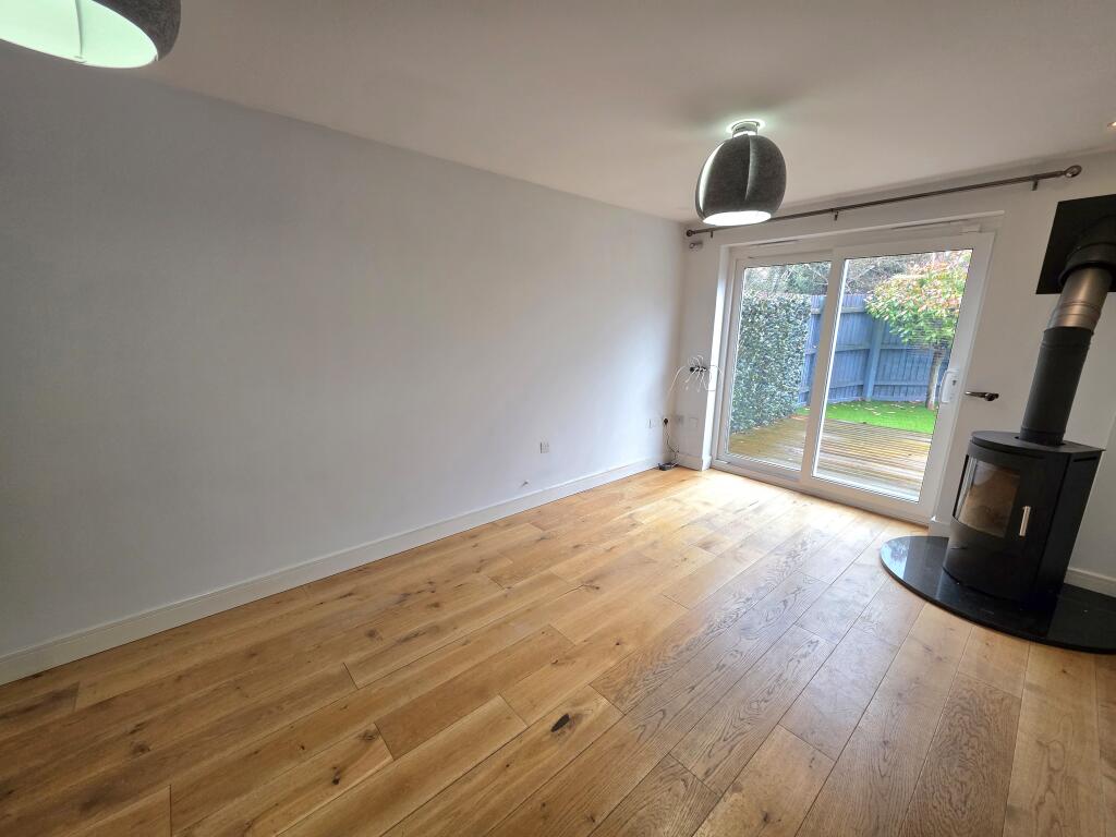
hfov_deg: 106.2
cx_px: 558
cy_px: 418
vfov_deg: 89.9
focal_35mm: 13
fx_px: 419
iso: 200
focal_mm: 2.2
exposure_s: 1/101
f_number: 1.9
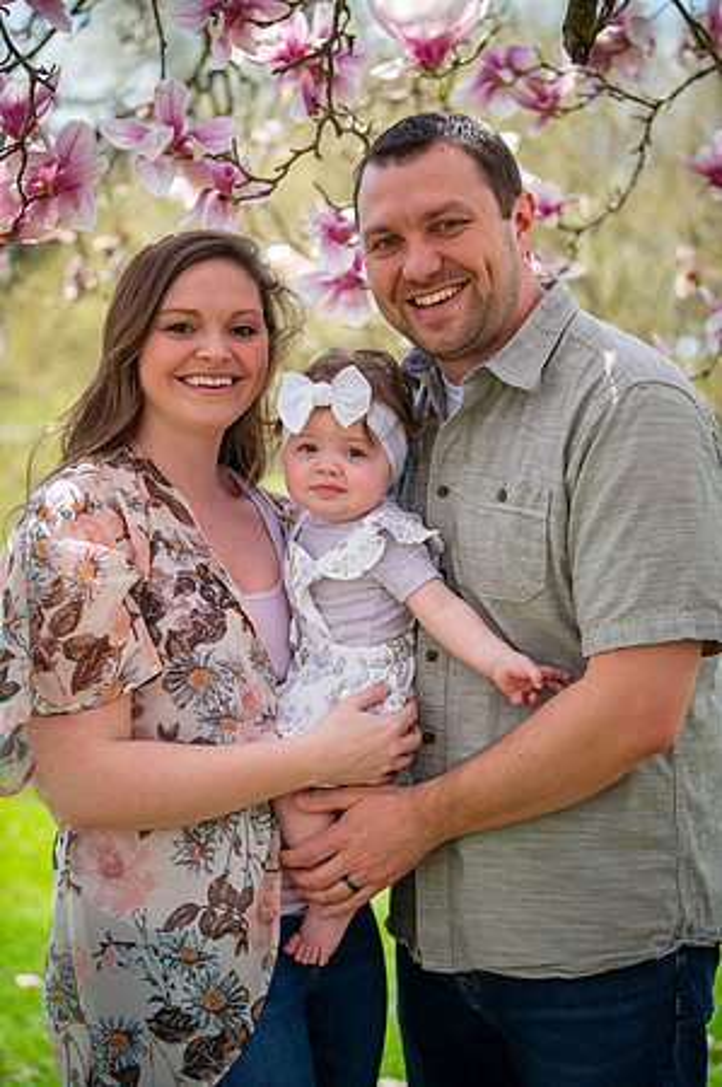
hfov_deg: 19.4
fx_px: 2111
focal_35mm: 70
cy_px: 544
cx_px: 361
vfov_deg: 28.9
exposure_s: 1/2000
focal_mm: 70
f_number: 2.8
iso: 320
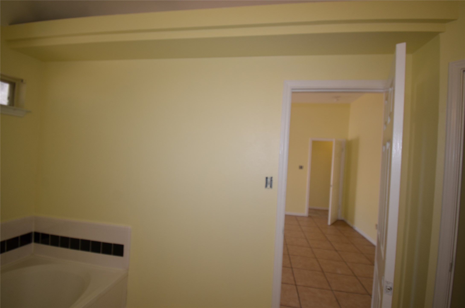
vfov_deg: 71.8
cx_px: 232
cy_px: 154
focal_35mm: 16
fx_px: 213
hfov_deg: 95.1
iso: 280
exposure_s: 1/60
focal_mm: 11
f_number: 4.8
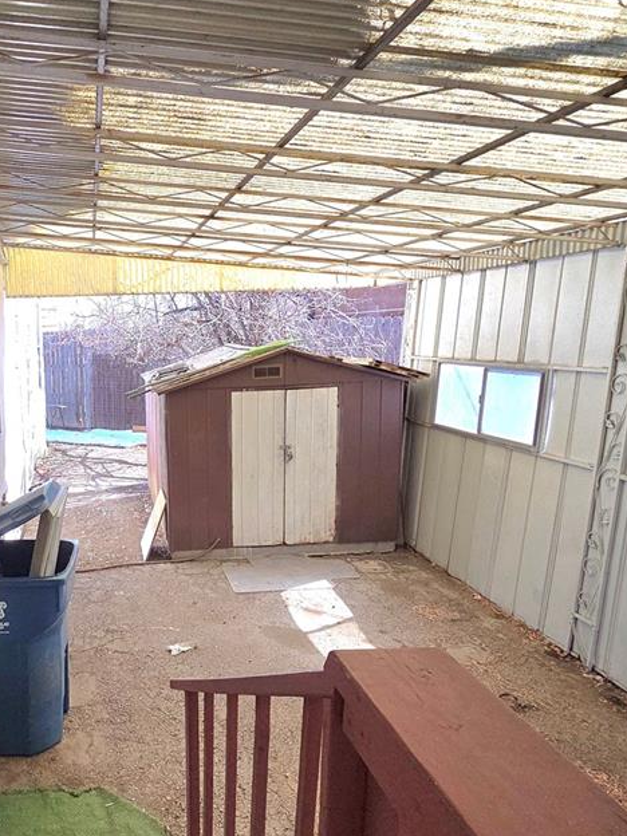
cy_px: 485
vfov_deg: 68.9
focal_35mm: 25
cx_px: 119
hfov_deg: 51.2
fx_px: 604
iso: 50
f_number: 2.2
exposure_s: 1/333
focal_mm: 2.2
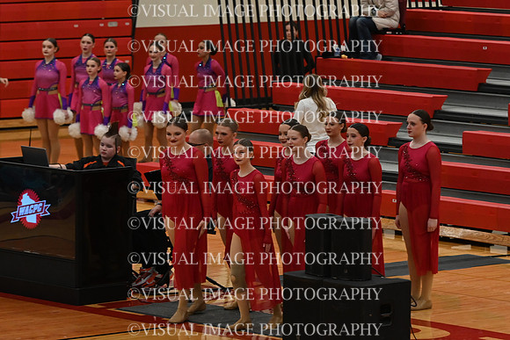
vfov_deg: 6.3
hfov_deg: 9.5
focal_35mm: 217
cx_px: 255
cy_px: 170
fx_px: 3075
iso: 3200
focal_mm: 145
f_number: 4
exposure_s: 1/250
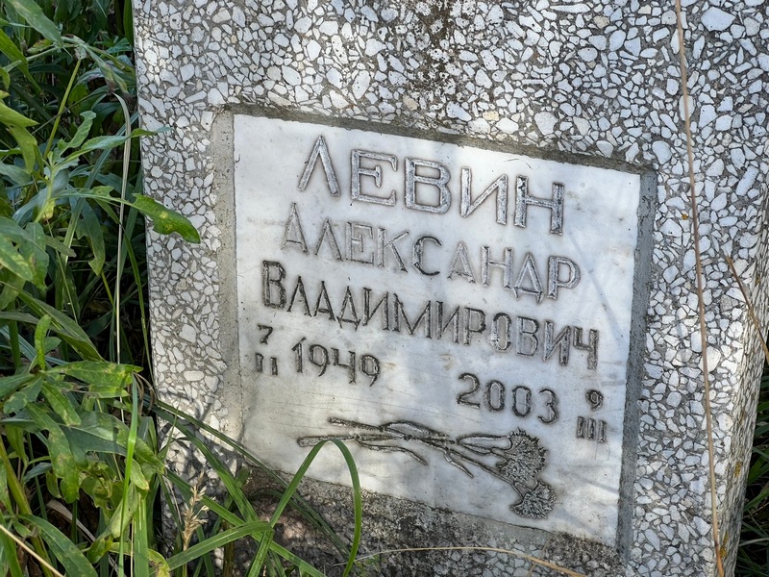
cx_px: 384
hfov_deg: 25.3
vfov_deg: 19.1
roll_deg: +1.8
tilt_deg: -32.5
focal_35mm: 77
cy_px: 288
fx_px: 1711
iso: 32
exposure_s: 1/99
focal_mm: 9
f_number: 2.8
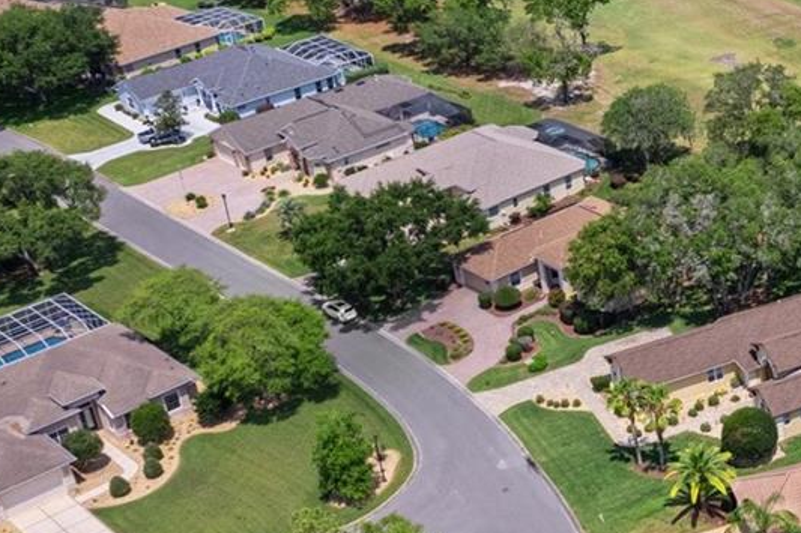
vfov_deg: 20.5
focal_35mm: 66
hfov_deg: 26.1
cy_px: 166
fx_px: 1468
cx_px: 1037
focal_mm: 8.38
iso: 100
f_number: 2.8
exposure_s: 1/2500
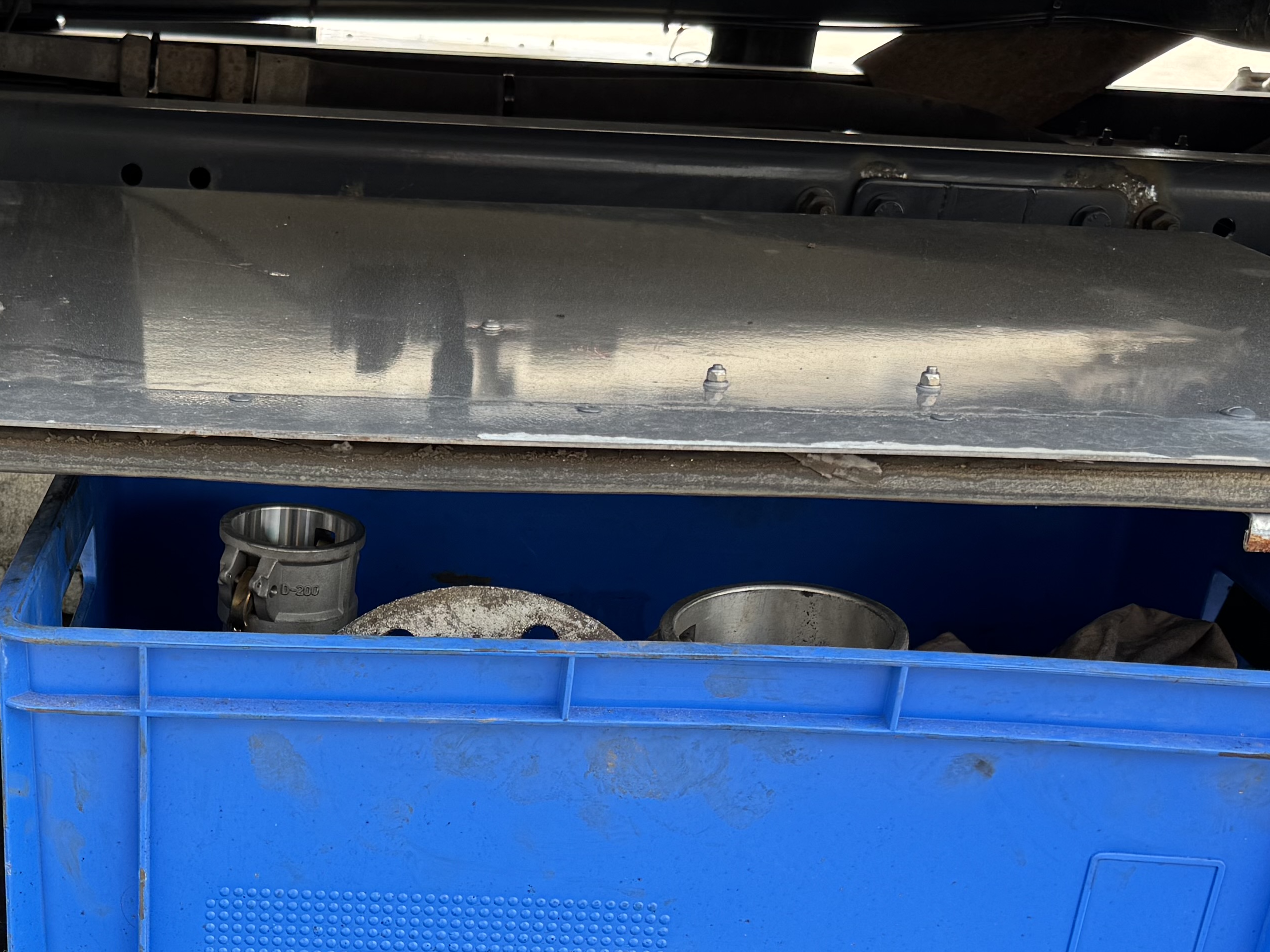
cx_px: 255
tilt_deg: -26.0
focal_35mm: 54
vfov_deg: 25.9
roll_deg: -2.8
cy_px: 908
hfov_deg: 34.5
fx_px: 1981
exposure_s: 1/271
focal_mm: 6.76
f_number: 1.78
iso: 64
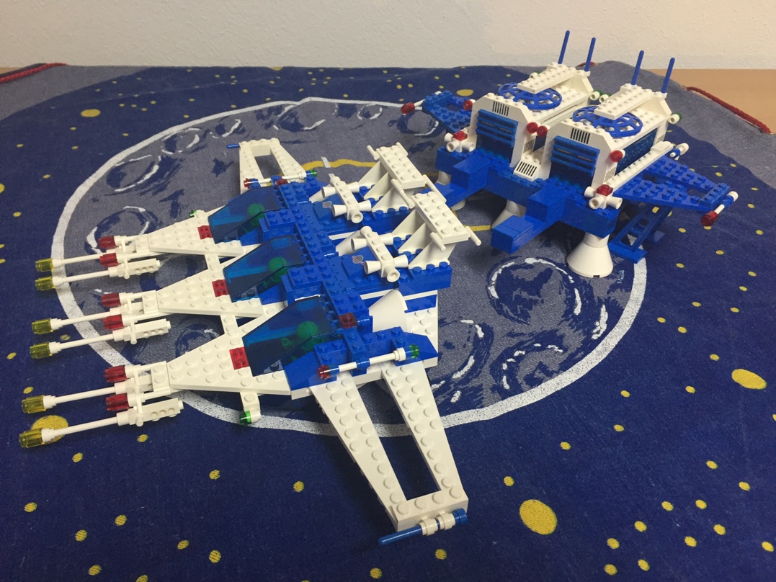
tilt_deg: -38.4
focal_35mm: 29
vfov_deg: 48.2
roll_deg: -2.6
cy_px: 291
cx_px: 388
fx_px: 650
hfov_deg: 61.7
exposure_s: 1/30
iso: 100
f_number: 2.2
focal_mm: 4.15
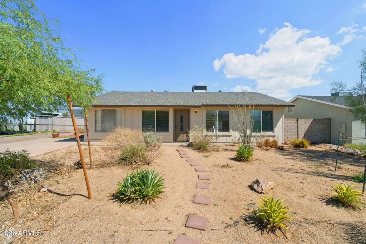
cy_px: 122
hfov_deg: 100.4
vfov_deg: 77.3
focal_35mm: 15
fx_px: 153
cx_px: 183
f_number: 8
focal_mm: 10
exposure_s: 1/350
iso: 100
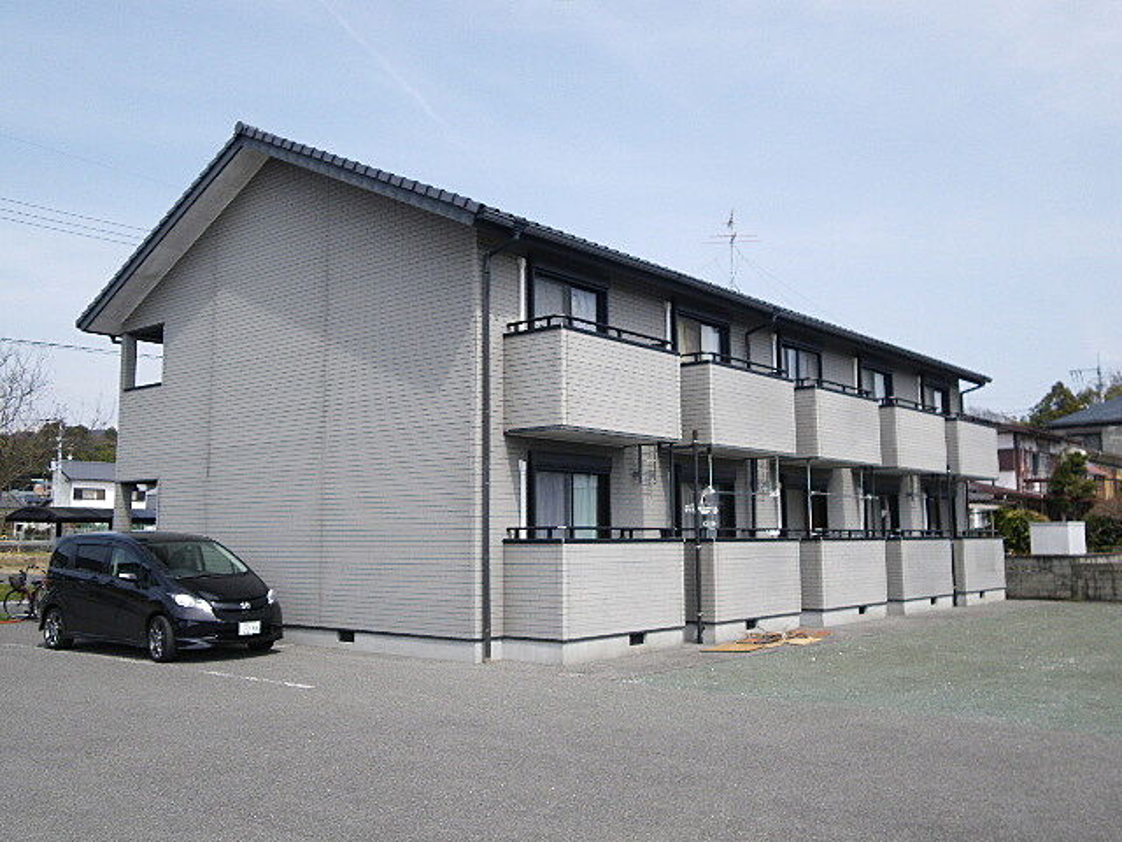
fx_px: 1070
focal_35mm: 33
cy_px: 421
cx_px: 561
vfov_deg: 42.9
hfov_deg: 55.4
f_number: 2.8
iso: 80
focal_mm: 5.8
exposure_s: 1/640
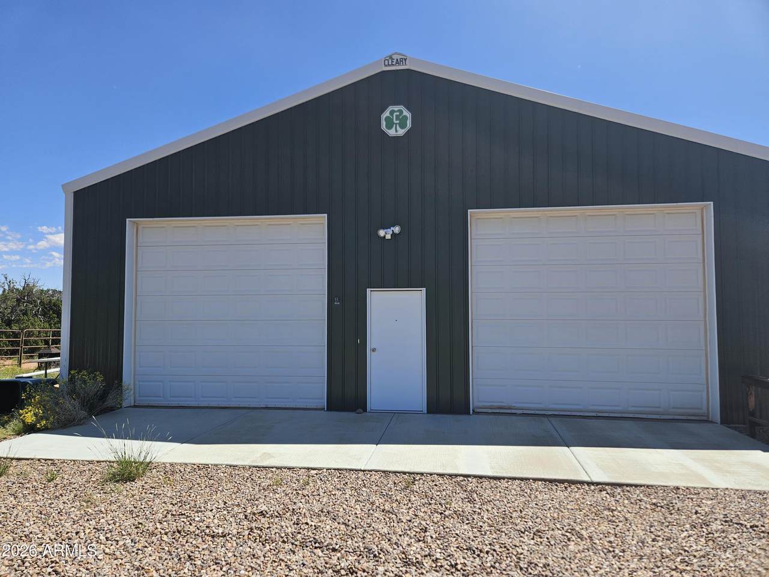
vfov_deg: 58.9
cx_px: 384
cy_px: 288
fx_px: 511
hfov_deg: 73.9
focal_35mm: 23
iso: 25
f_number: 1.8
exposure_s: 1/2000
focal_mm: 5.4
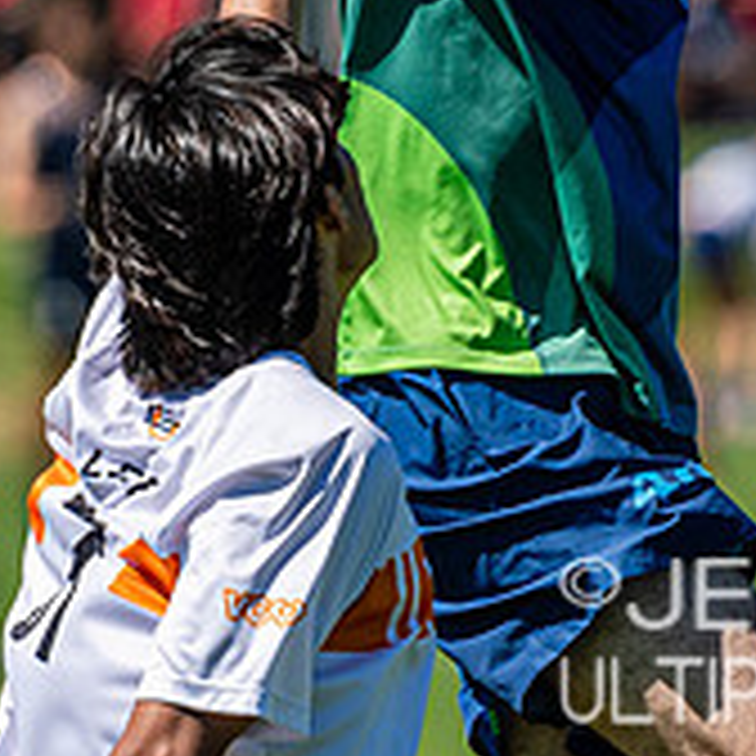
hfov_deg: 1.4
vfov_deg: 1.4
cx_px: 747
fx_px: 31800
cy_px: 155
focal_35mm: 1287
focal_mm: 200
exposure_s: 1/2500
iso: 100
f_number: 3.2
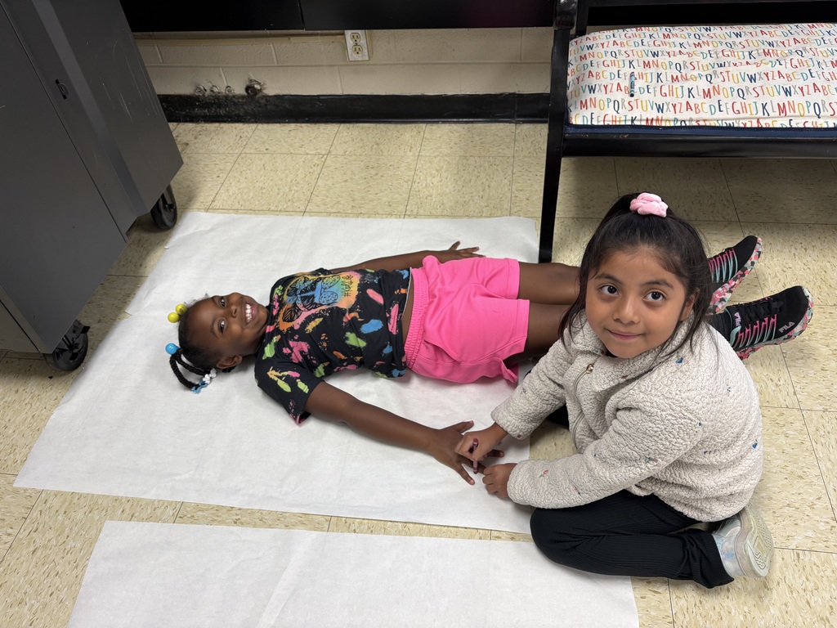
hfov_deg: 67.3
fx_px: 629
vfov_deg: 53.1
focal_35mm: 26
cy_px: 314
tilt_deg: -46.1
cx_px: 418
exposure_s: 1/60
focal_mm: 5.96
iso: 80
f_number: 1.6
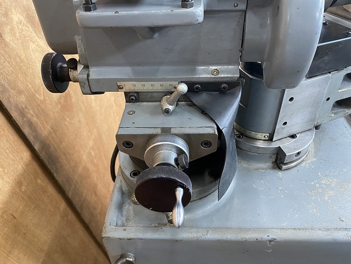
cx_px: 176
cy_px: 132
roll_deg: +2.0
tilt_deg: -39.9
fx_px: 264
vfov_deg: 53.1
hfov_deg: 67.3
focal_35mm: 26
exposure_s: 1/60
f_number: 1.8
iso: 320
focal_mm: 4.25
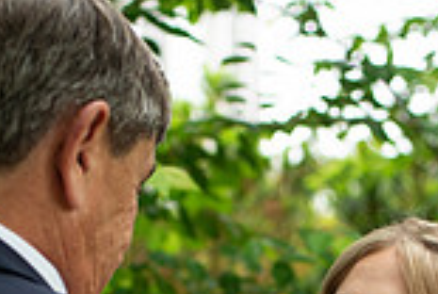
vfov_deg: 7.9
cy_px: 522
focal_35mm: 168
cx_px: 260
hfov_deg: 12.2
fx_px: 2048
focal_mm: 45
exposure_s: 1/125
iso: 500
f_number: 2.8
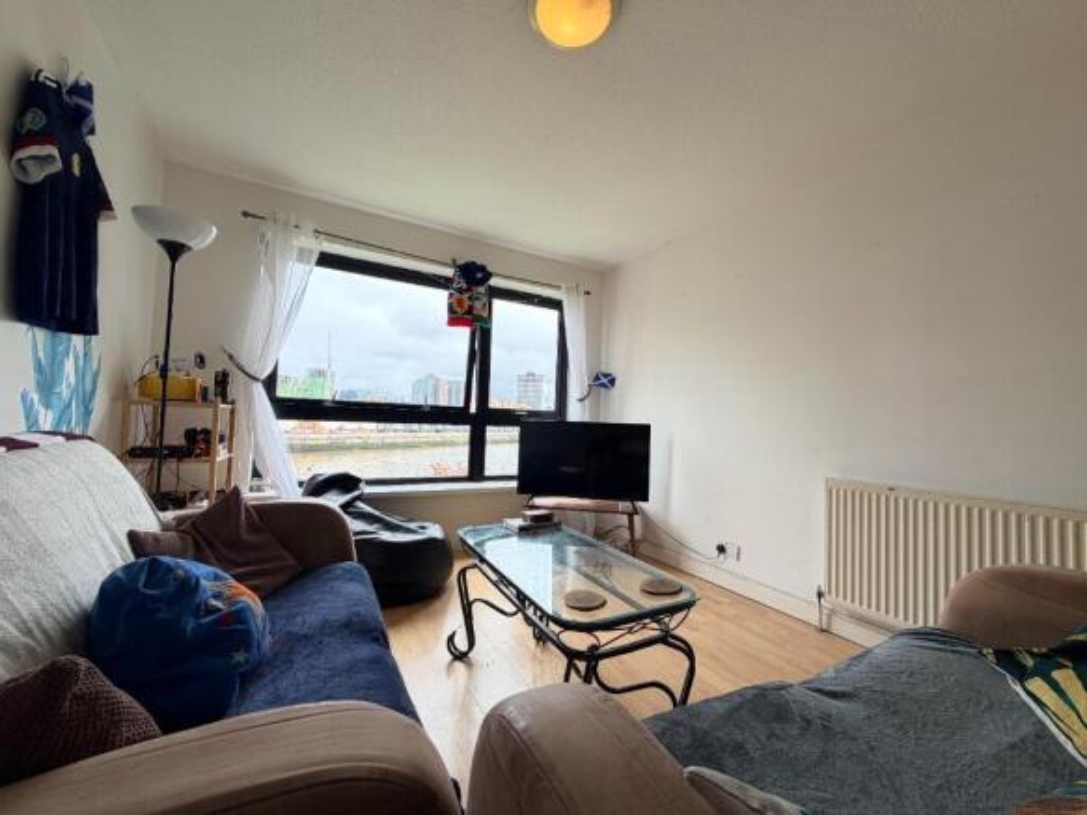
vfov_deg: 85.7
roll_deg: -1.4
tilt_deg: +3.1
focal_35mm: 14
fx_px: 440
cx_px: 544
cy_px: 408
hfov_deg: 102.1
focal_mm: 2.22
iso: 50
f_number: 2.2
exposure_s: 1/281
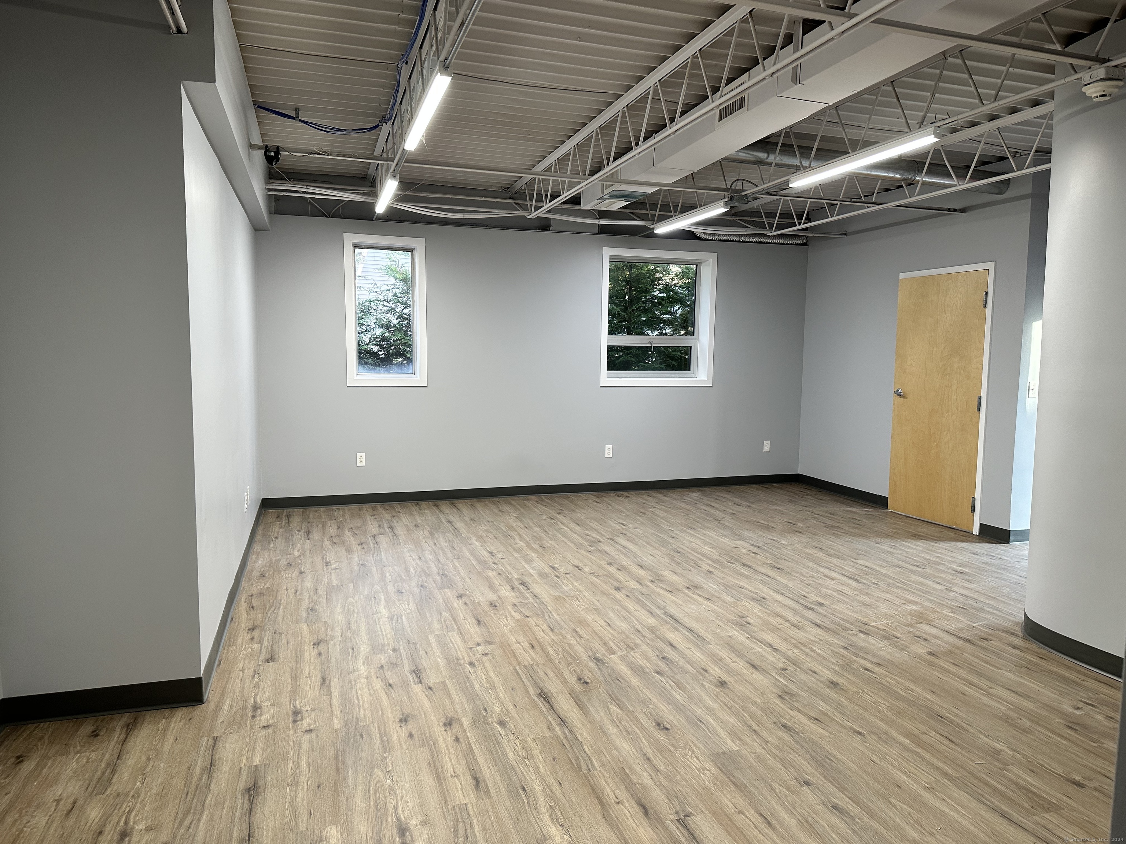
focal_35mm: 24
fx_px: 781
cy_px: 422
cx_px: 563
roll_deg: -0.6
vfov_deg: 56.8
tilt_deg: -5.1
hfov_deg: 71.6
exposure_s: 1/120
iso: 160
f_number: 1.78
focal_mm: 6.86
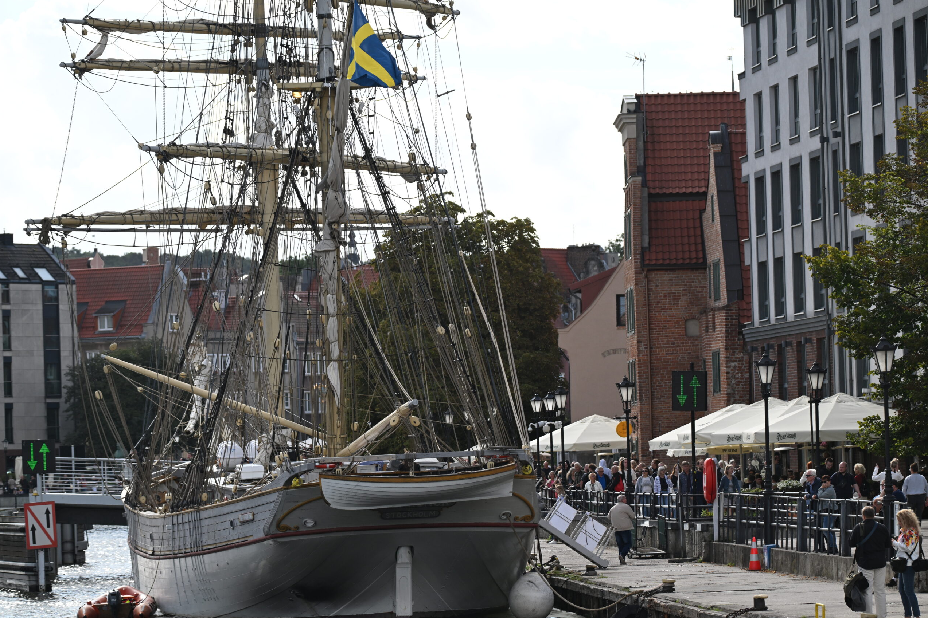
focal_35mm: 181
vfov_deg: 7.6
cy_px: 310
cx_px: 465
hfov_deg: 11.4
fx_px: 4665
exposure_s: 1/1250
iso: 400
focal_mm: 180
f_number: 5.6
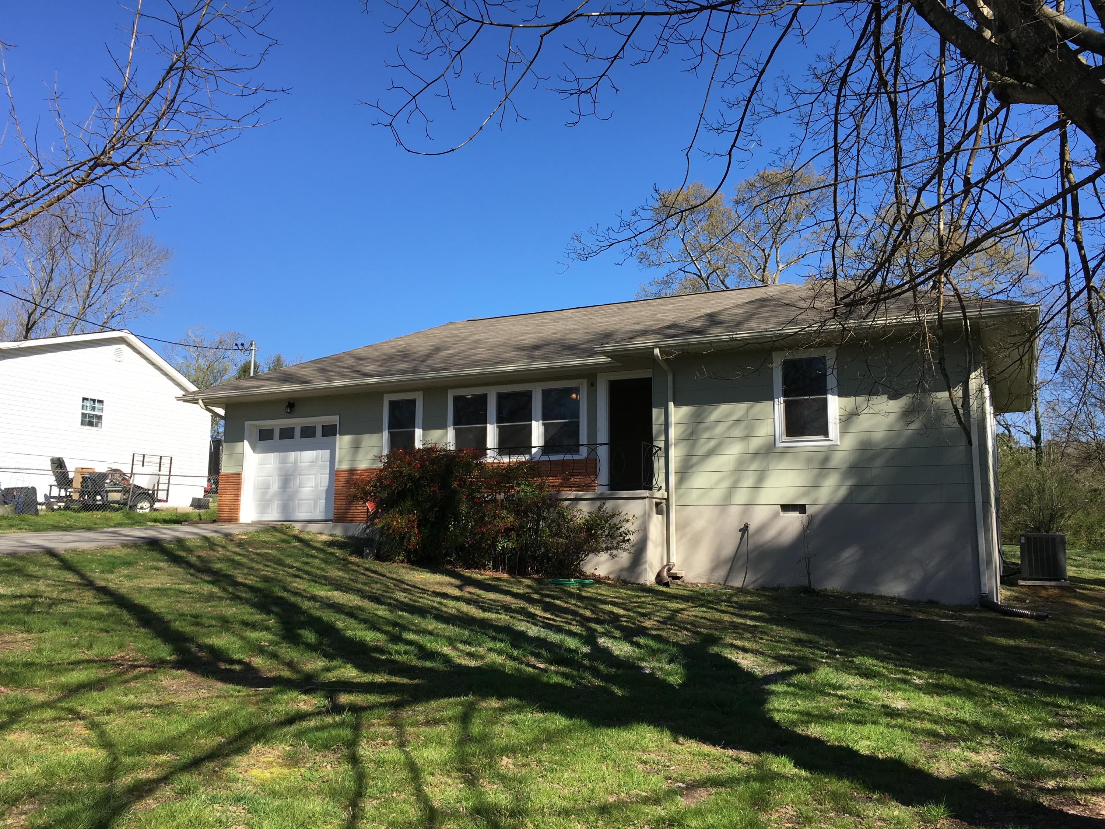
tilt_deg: +7.6
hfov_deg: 61.7
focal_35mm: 29
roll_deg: -0.5
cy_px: 414
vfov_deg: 48.2
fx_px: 926
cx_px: 552
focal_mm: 4.15
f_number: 2.2
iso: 25
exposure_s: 1/1012
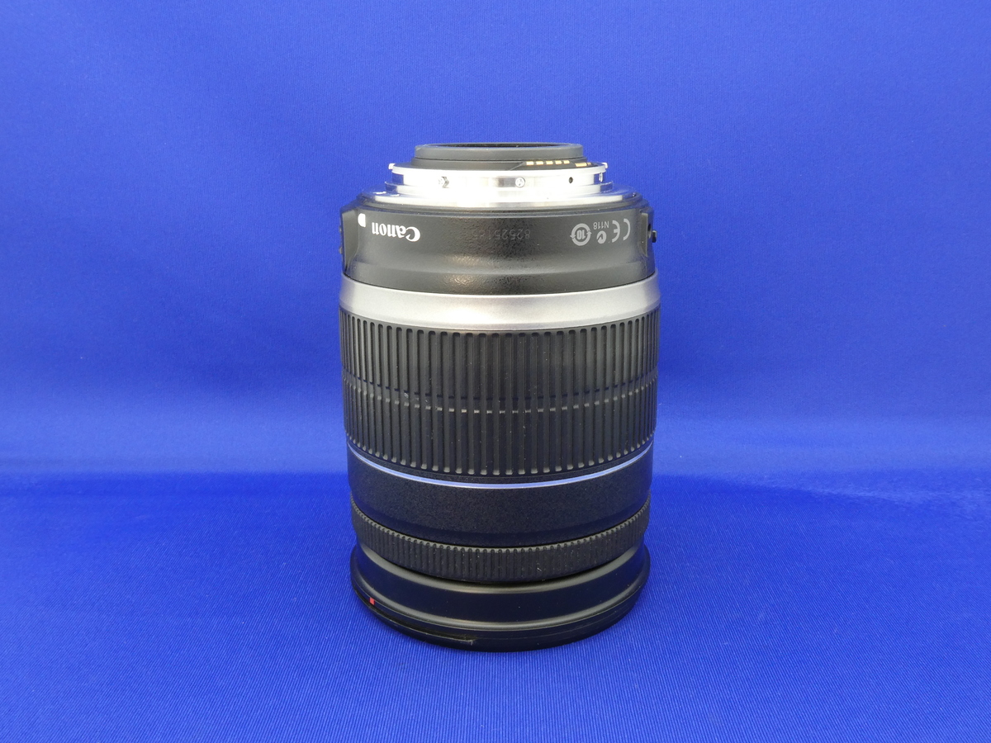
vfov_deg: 42.9
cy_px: 372
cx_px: 496
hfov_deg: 55.4
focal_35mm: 33
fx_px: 945
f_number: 8
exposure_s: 1
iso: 200
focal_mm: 5.8
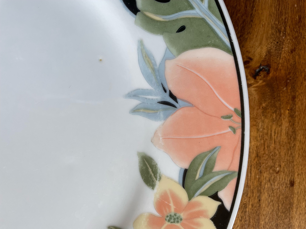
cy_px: 114
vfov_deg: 53.1
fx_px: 230
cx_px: 153
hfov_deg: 67.3
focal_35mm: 26
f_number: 1.6
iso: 125
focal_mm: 4.2
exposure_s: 1/121
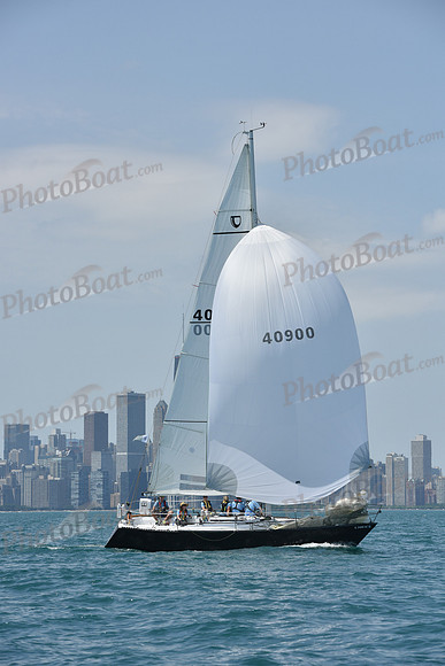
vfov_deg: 15.8
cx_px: 222
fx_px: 2409
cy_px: 333
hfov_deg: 10.6
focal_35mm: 130
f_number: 9
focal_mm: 130
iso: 250
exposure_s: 1/1250
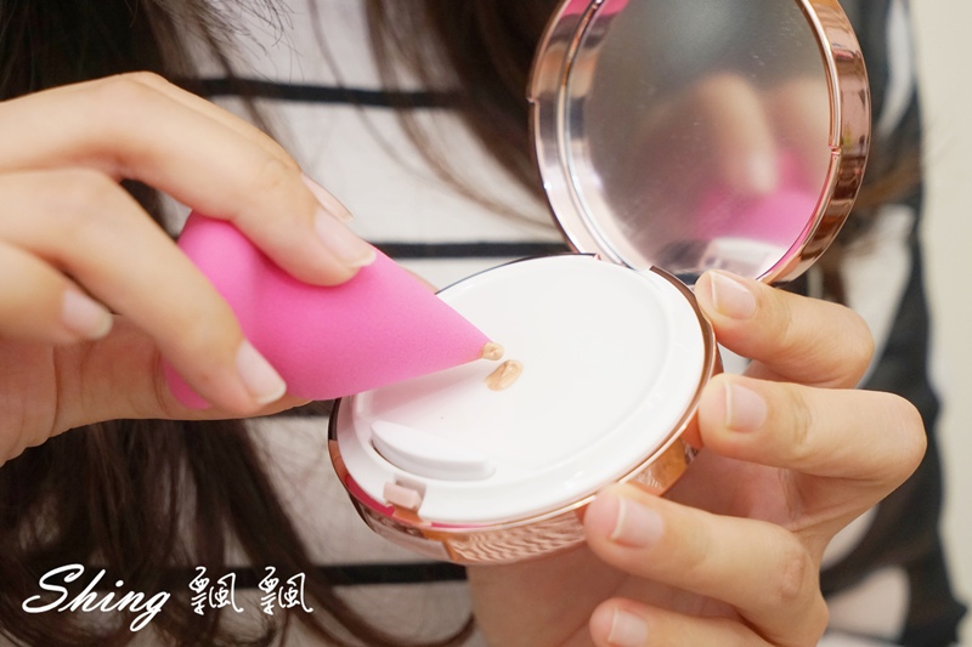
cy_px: 324
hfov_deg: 28.8
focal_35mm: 70
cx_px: 486
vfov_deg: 19.4
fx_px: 1889
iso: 1600
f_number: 7.1
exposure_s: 1/80
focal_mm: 70
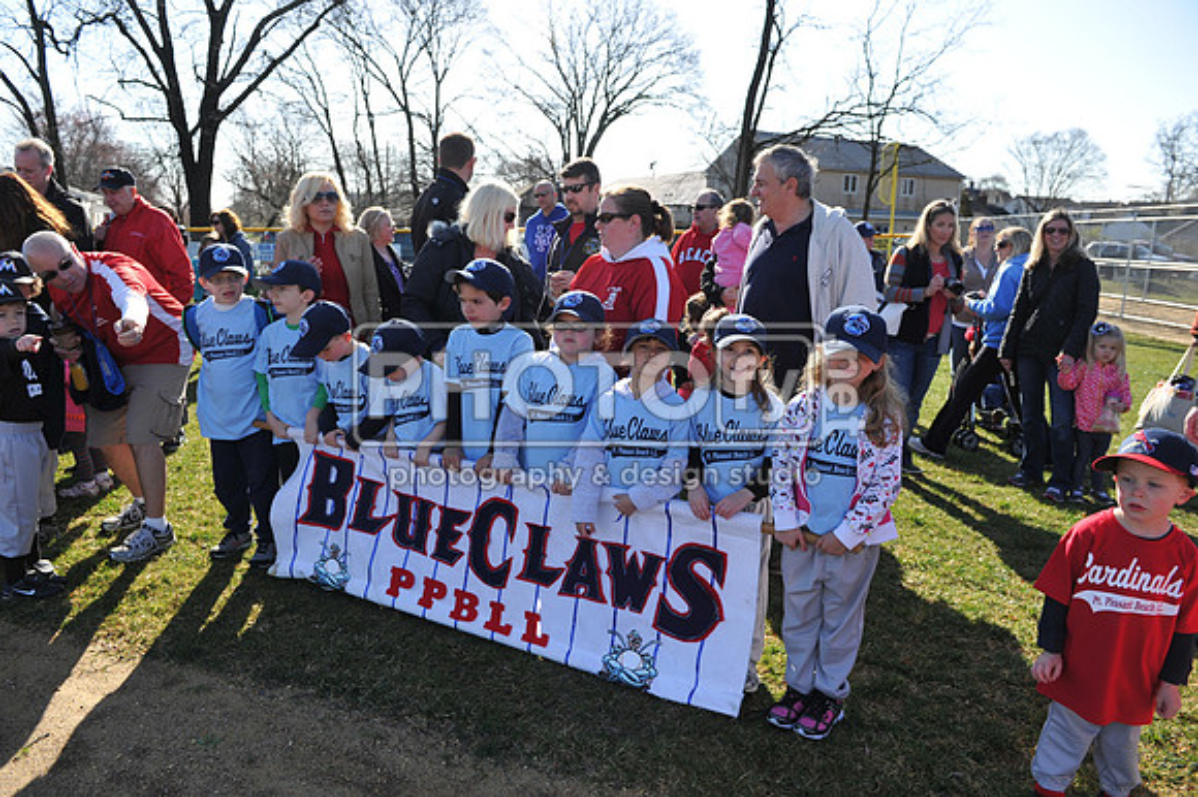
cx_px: 599
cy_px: 398
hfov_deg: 60.3
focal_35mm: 31
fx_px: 1031
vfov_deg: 42.3
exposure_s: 1/500
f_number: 5
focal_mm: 31
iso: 200
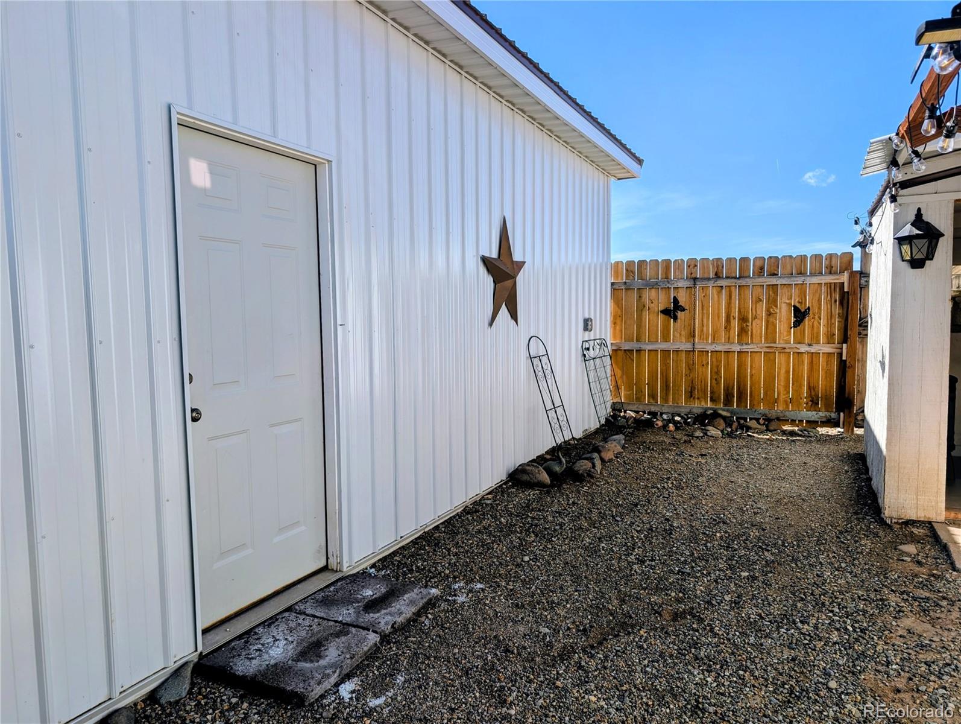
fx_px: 667
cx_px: 480
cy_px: 362
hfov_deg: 71.5
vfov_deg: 56.9
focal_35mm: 24
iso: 23
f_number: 1.68
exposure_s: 1/957
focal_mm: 6.9
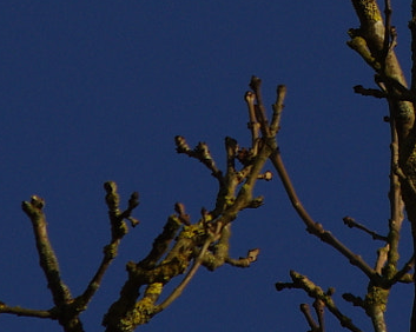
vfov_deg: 0.8
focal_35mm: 1878
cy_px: -148
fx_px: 23109
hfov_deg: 1.0
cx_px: 417
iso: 200
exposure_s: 1/640
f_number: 8
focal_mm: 230
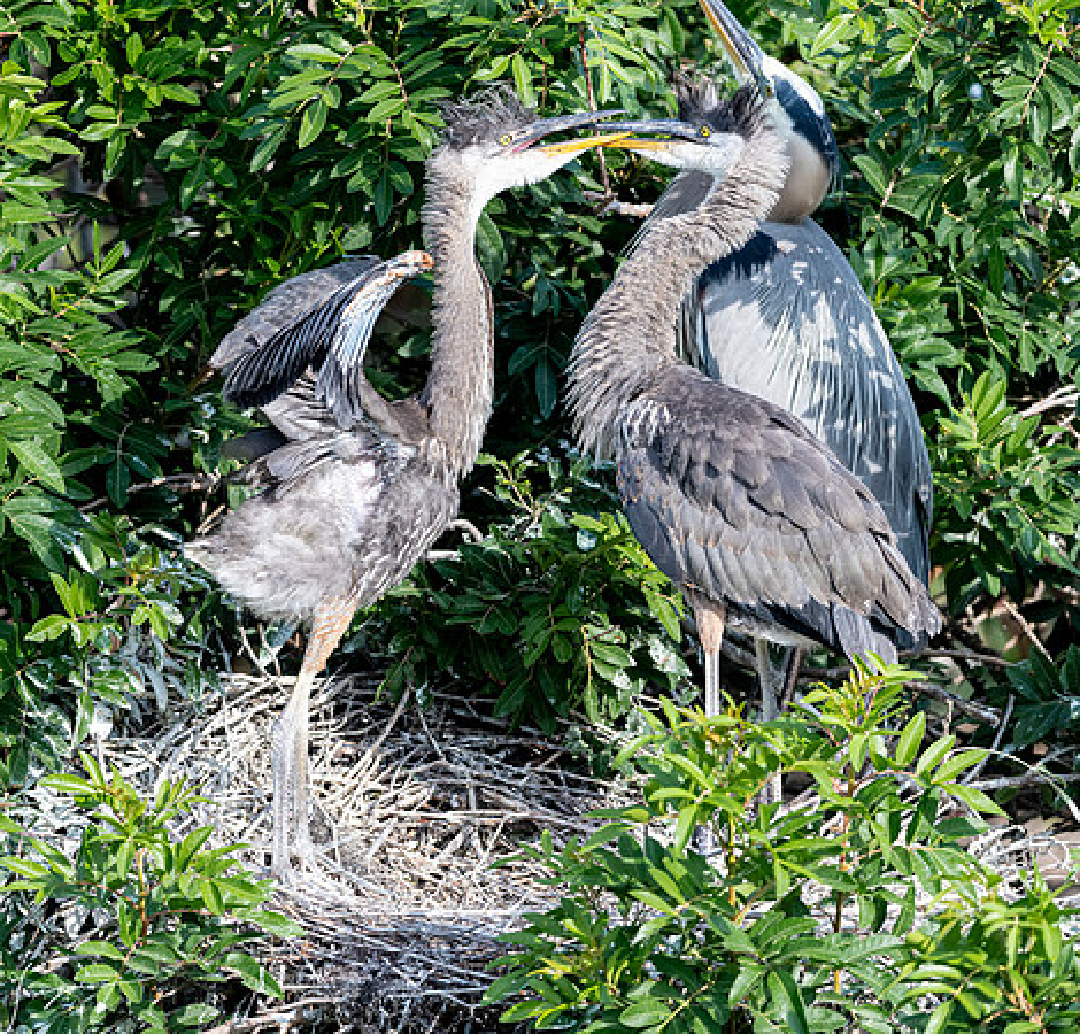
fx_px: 25863
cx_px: 304
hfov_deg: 2.4
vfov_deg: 2.3
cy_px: 517
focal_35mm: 748
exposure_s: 1/2000
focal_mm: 600
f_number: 4
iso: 640
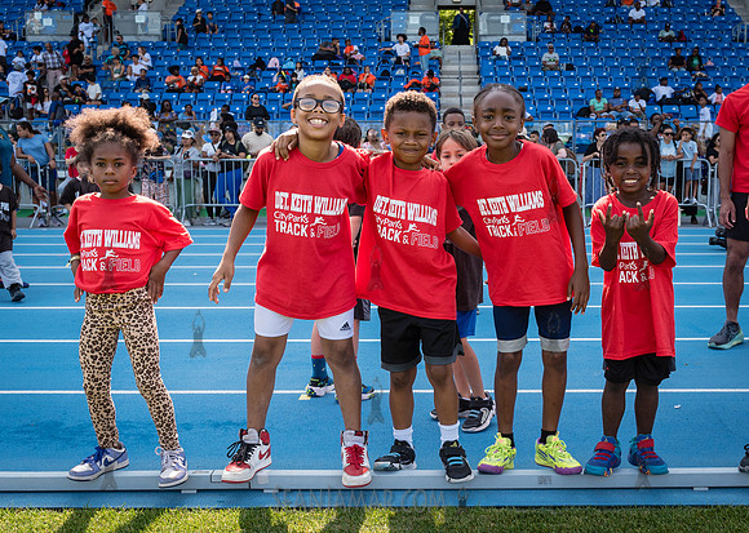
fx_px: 904
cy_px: 250
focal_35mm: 43
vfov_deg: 32.9
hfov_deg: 44.7
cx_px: 456
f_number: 5.6
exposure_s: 1/320
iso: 400
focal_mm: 29
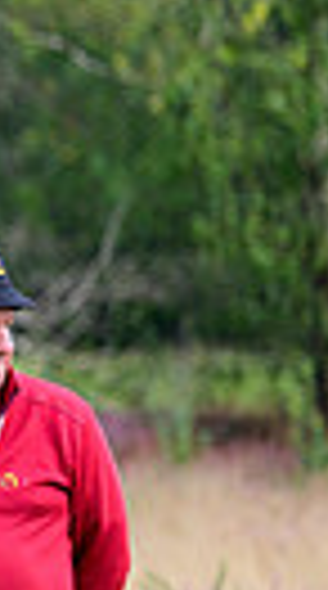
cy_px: 363
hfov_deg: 0.9
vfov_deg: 1.6
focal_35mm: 1396
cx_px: -876
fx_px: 21739
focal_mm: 300
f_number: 5.6
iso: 1000
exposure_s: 1/1250
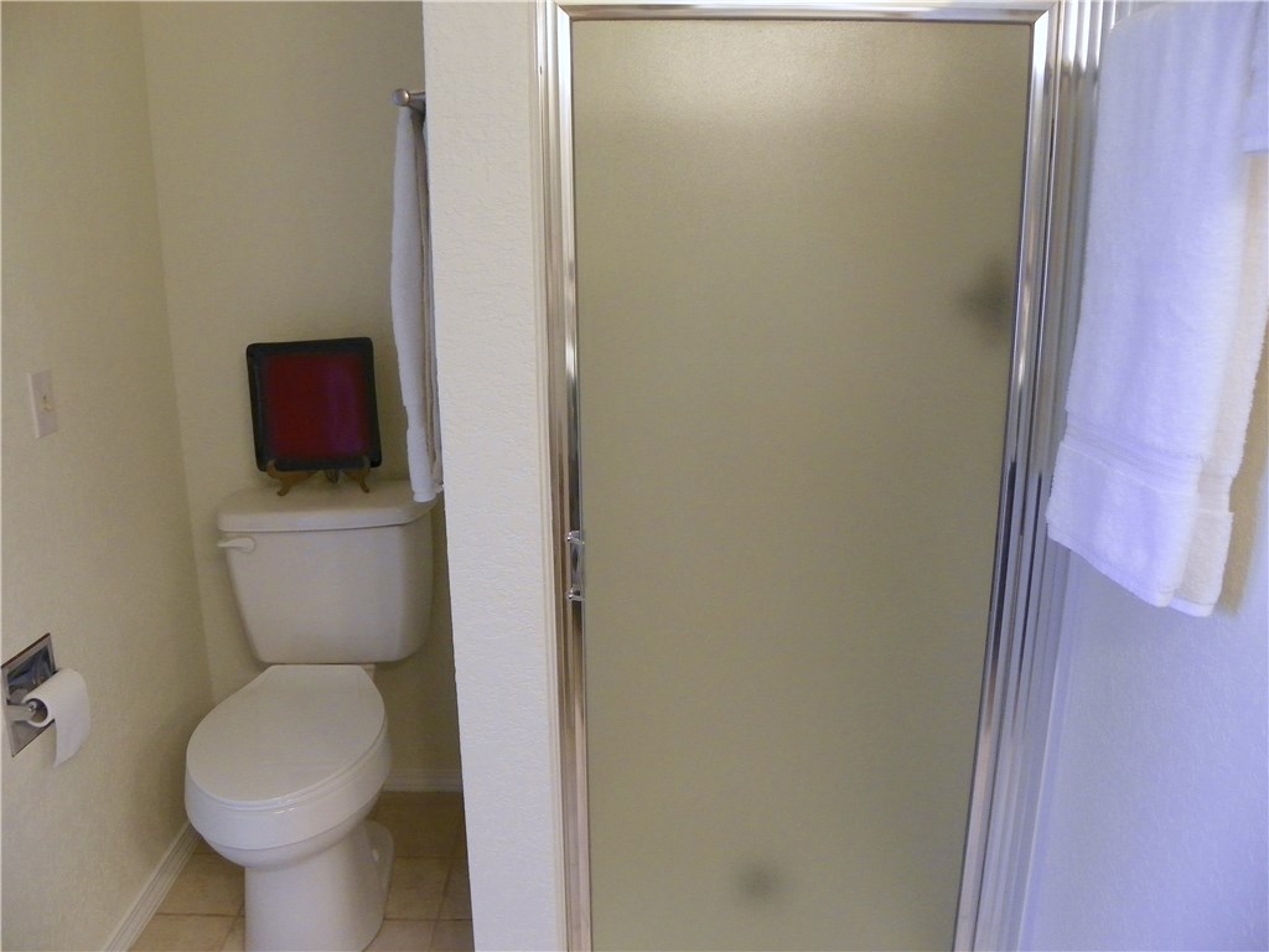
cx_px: 634
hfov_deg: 67.3
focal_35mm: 26
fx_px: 953
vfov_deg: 53.1
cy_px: 476
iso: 160
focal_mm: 4.6
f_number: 2.8
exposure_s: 1/30
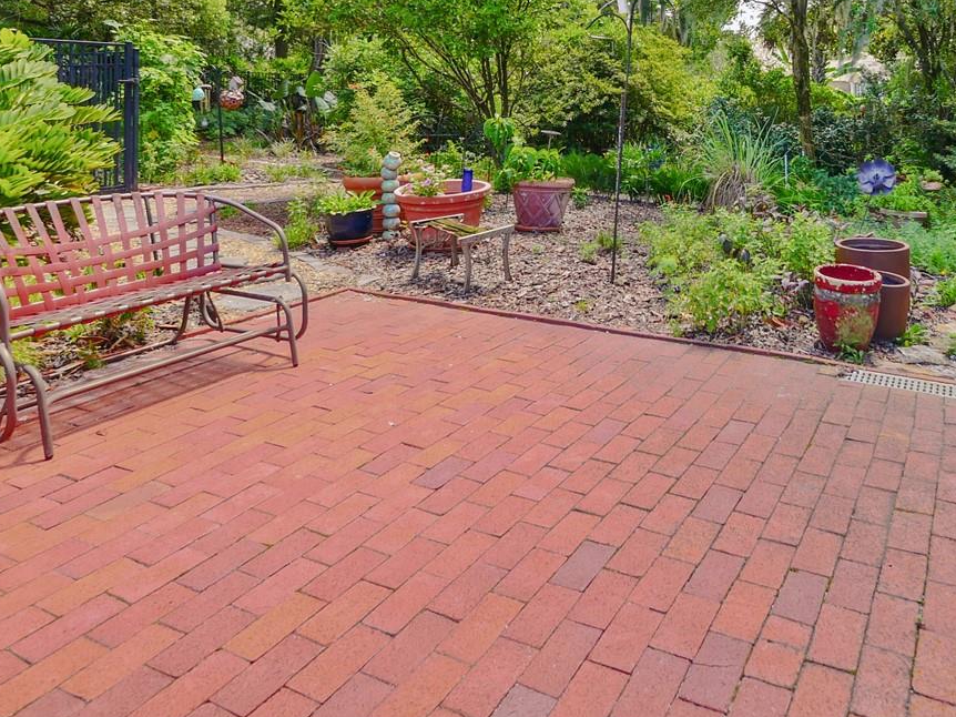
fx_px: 718
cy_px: 98
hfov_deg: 65.9
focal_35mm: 26
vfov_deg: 48.5
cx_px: 621
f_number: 4.5
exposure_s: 1/160
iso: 200
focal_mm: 7
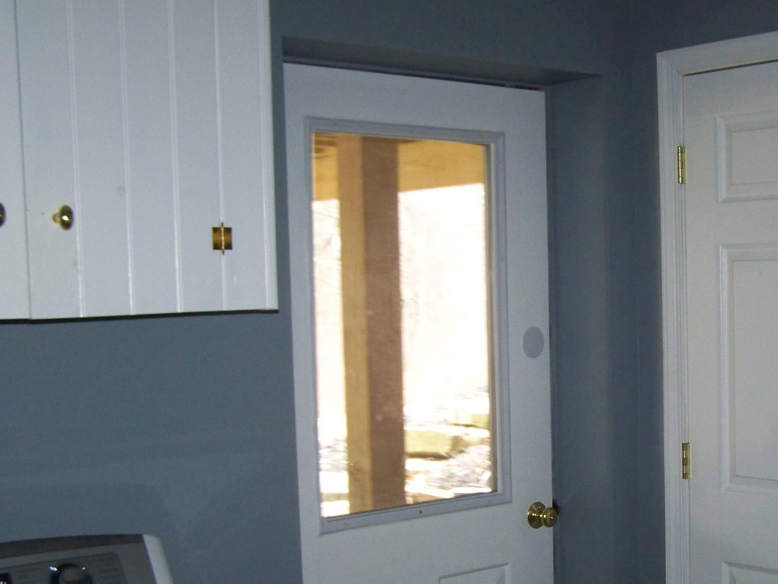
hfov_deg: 34.5
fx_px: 1236
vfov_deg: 26.4
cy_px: 389
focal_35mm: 55
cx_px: 544
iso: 200
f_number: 2.8
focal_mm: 6.3
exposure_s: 1/30
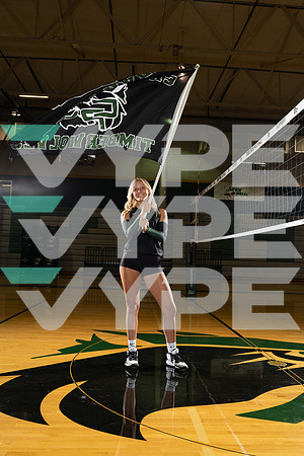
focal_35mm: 31
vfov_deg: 60.3
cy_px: 228
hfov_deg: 42.3
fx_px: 393
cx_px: 152
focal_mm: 31
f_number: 5.6
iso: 800
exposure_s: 1/250
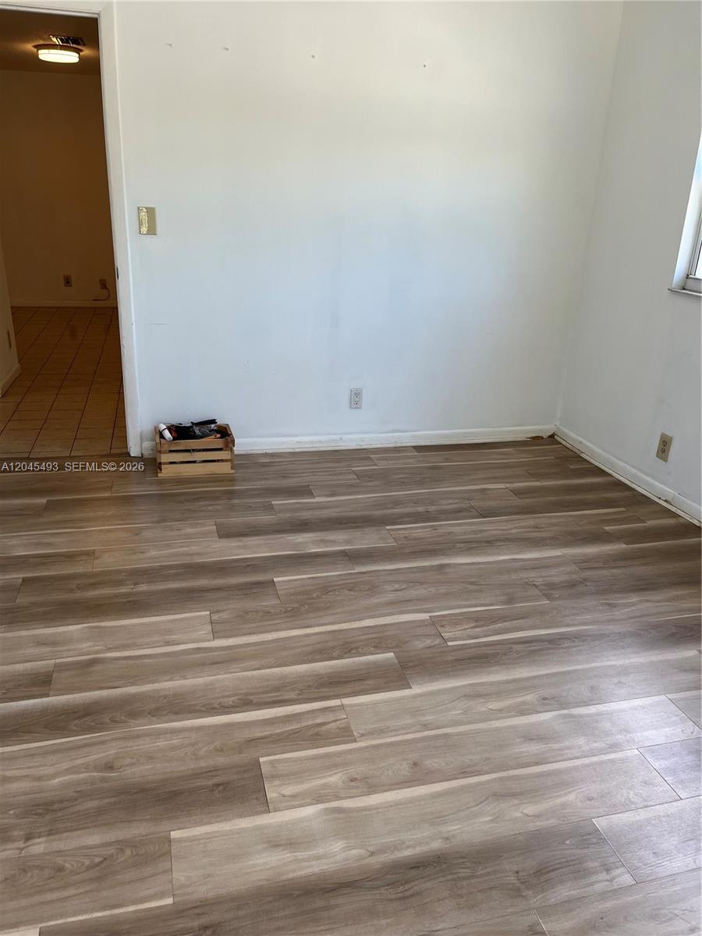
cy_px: 468
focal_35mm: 26
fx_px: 703
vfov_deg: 67.3
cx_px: 351
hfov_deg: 53.1
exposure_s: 1/121
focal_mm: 5.1
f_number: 1.6
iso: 64
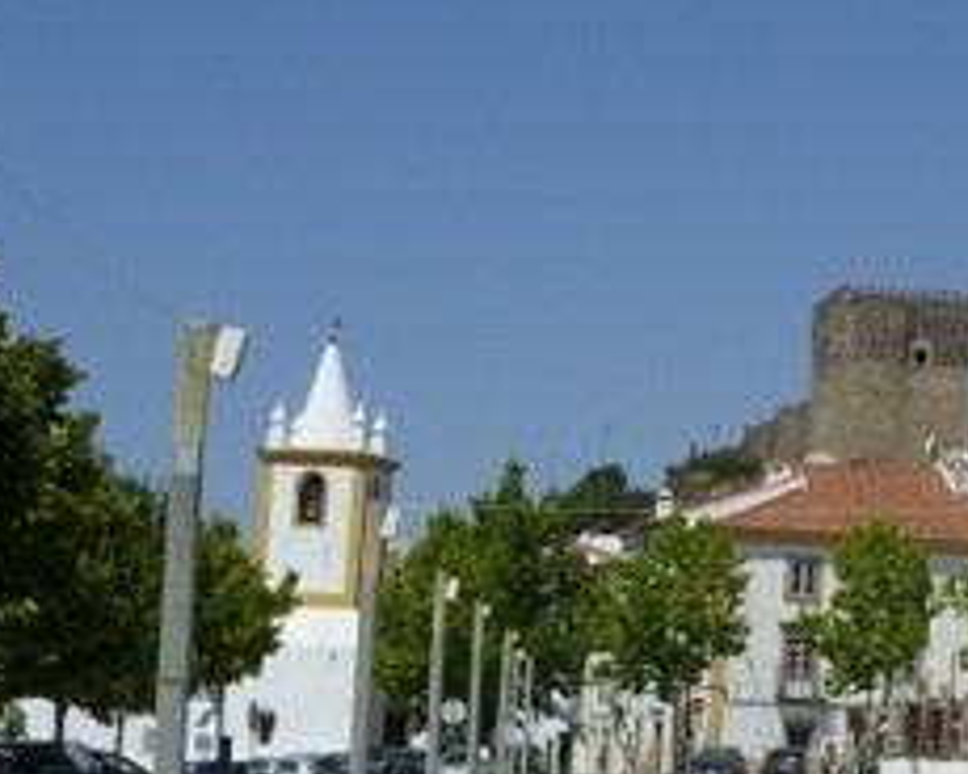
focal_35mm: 106
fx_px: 3037
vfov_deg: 14.5
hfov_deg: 17.7
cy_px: 204
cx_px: 955
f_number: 5.6
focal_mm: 8.9
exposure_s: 1/500
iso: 80
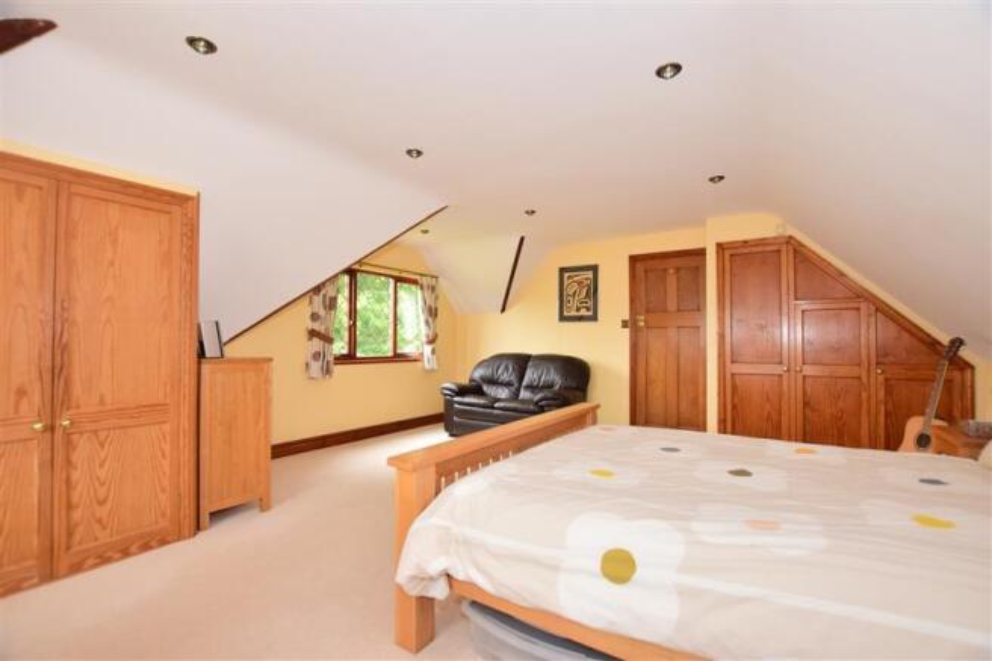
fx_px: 413
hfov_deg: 100.4
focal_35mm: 15
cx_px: 496
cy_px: 330
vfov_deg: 77.3
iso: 400
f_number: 5.6
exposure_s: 1/20
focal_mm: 10
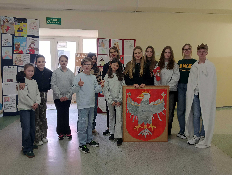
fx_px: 181
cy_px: 88
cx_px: 116
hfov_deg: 65.2
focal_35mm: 27
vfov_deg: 51.5
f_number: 1.8
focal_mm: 4.05
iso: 1250
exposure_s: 1/50
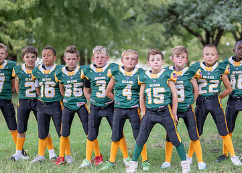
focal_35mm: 111
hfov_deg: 18.0
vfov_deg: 12.9
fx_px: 763
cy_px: 107
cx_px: 163
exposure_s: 1/1000
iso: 320
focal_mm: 50
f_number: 1.2
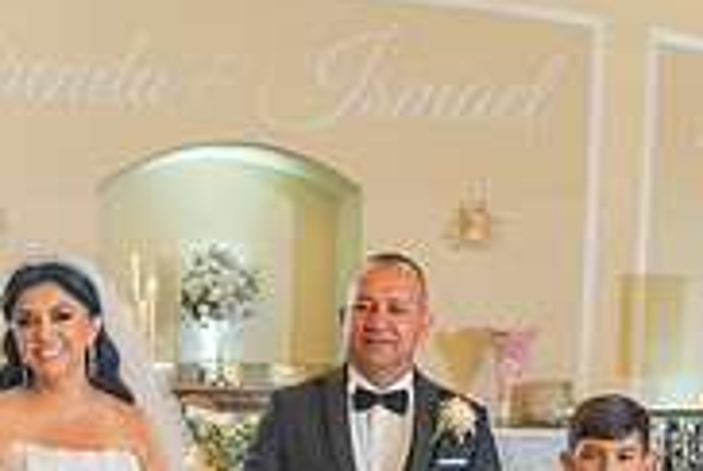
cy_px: 763
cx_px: 226
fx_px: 1897
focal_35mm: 97
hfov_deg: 20.9
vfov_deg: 13.2
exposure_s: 1/80
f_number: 4
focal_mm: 24
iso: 800
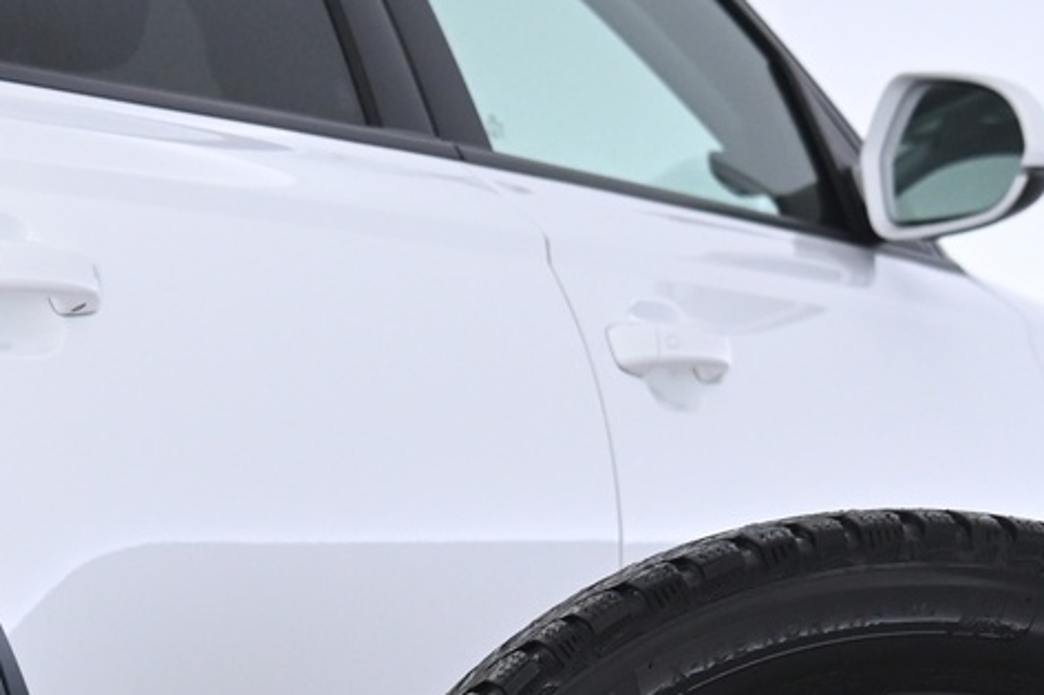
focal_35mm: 151
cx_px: 84
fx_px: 4377
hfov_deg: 13.5
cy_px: 995
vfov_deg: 8.9
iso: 2000
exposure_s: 1/80
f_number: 4
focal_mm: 44
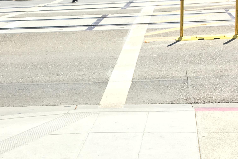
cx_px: 73
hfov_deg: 24.9
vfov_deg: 16.8
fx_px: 536
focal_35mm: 81
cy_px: 102
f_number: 2.2
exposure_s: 1/202
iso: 25
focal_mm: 4.15
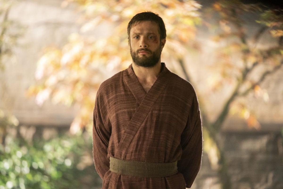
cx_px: 142
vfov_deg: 7.3
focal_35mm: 189
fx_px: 1486
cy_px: 94
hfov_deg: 10.9
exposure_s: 1/250
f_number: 2.8
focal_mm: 189
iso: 6400
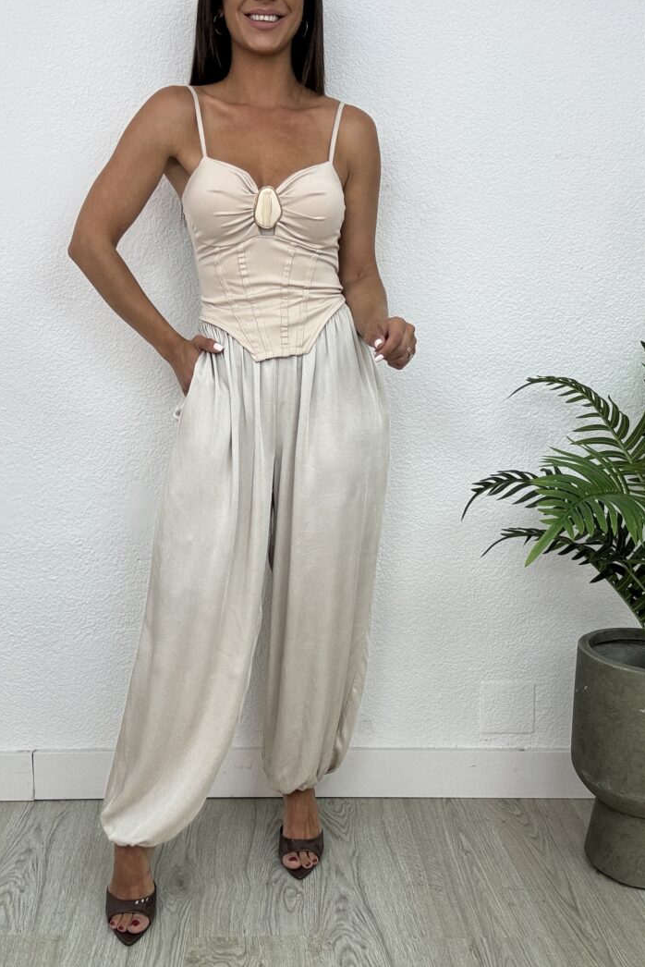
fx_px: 859
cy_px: 494
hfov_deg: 41.0
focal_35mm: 32
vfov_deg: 58.7
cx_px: 275
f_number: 1.9
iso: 32
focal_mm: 2.69
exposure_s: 1/100
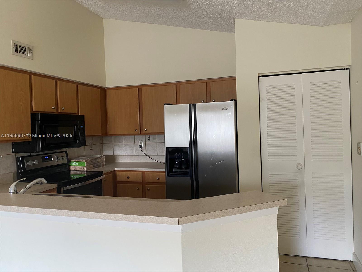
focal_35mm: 26
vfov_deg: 53.1
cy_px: 136
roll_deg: +1.5
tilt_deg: -0.4
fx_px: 272
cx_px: 181
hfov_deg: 67.3
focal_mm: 4.25
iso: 125
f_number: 1.8
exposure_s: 1/66
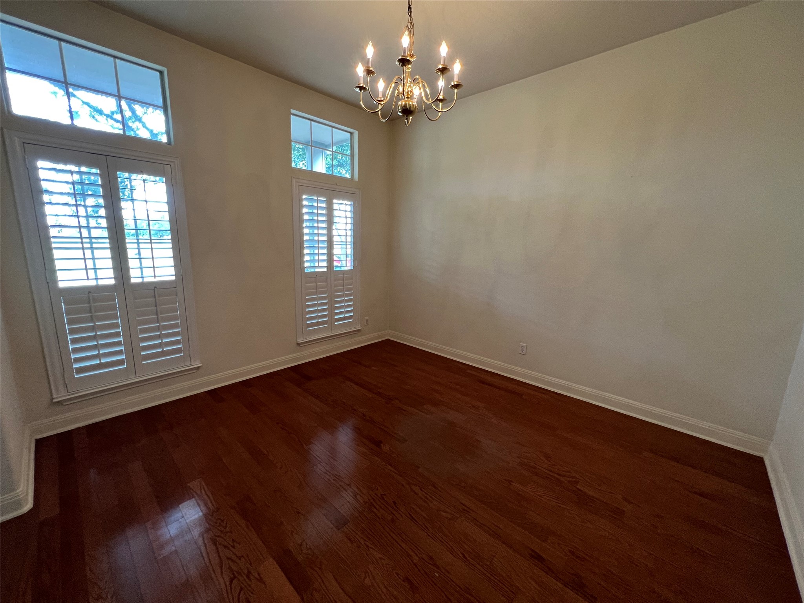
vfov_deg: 89.9
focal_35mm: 13
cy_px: 302
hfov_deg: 106.2
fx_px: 302
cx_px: 402
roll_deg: -1.5
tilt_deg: -10.4
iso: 160
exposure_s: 1/60
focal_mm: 1.57
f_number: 1.8
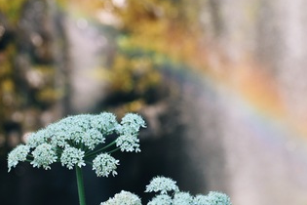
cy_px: 158
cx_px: 242
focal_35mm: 192
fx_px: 1637
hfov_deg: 10.7
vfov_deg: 7.1
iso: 200
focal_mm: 72
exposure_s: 1/500
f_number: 5.6
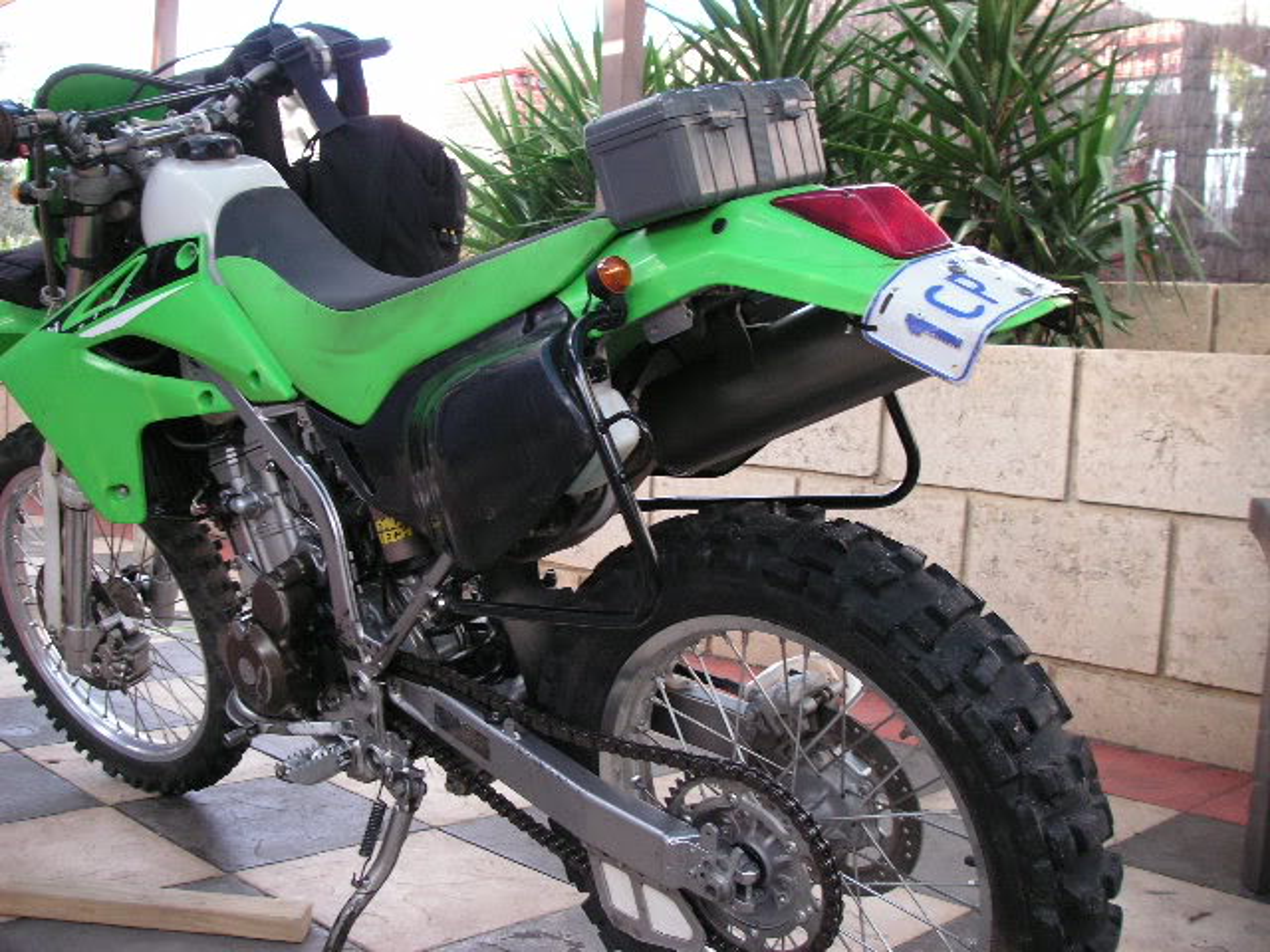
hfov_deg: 49.0
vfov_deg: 37.7
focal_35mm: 38
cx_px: 635
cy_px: 476
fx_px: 1394
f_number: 3.3
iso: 80
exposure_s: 1/45
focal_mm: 6.3
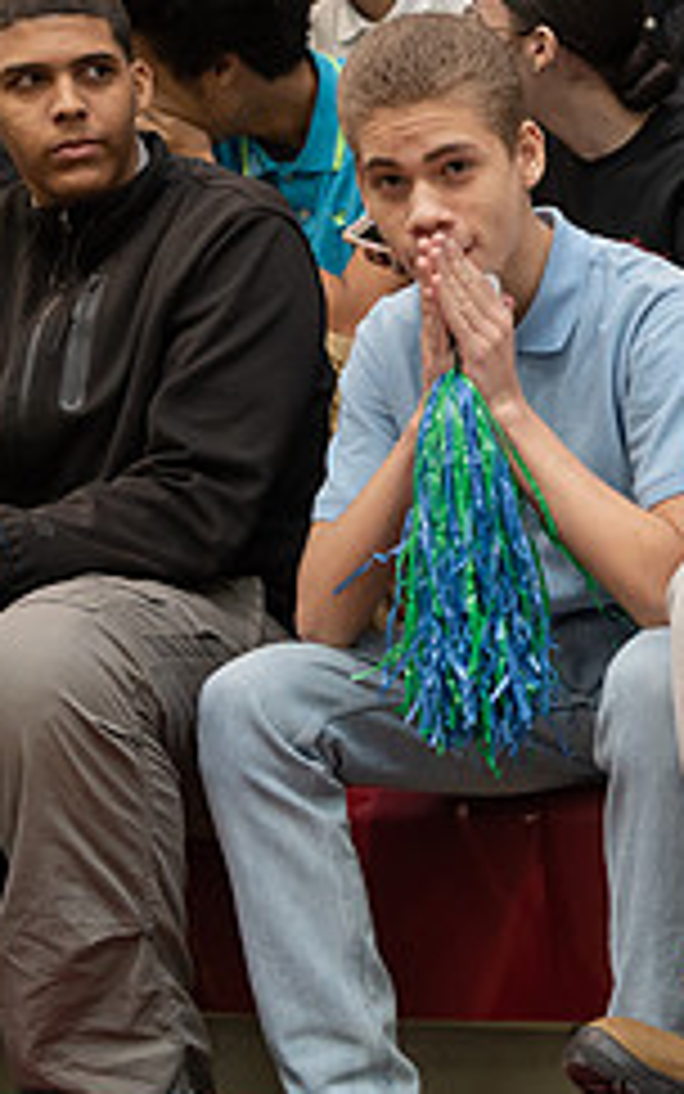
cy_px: 331
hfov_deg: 12.1
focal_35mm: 107
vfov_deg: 19.4
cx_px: 680
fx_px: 3189
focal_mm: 44
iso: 1600
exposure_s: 1/160
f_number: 3.5
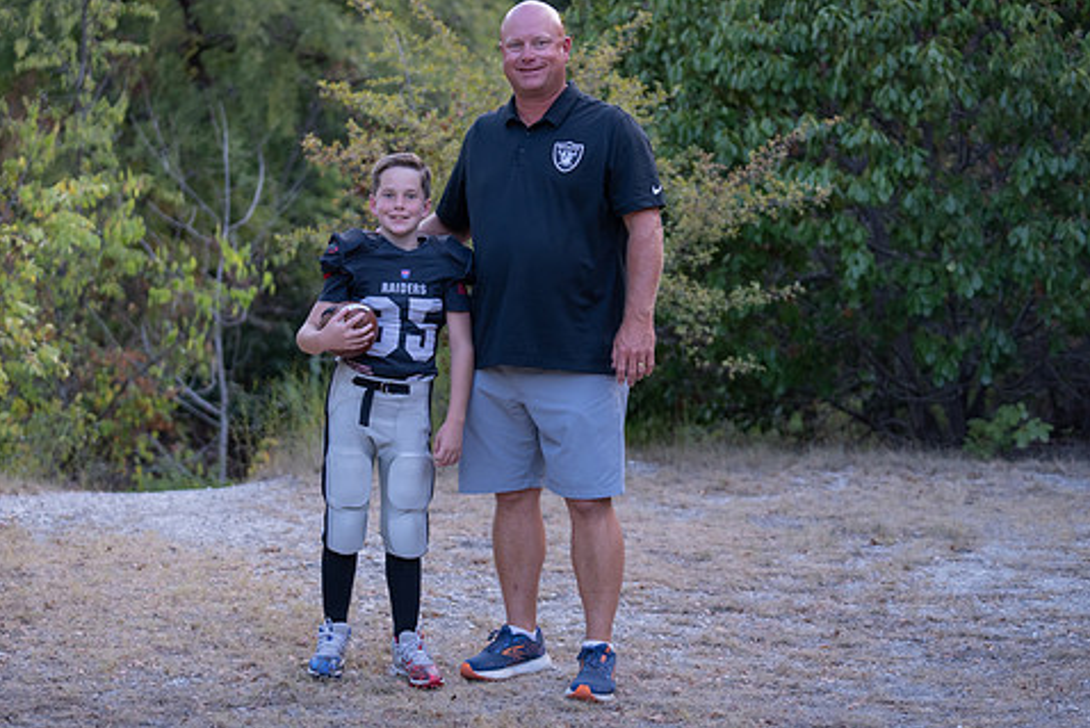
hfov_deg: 23.9
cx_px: 511
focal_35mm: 85
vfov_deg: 16.1
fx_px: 2574
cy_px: 312
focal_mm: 70
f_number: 2.8
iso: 640
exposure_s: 1/320
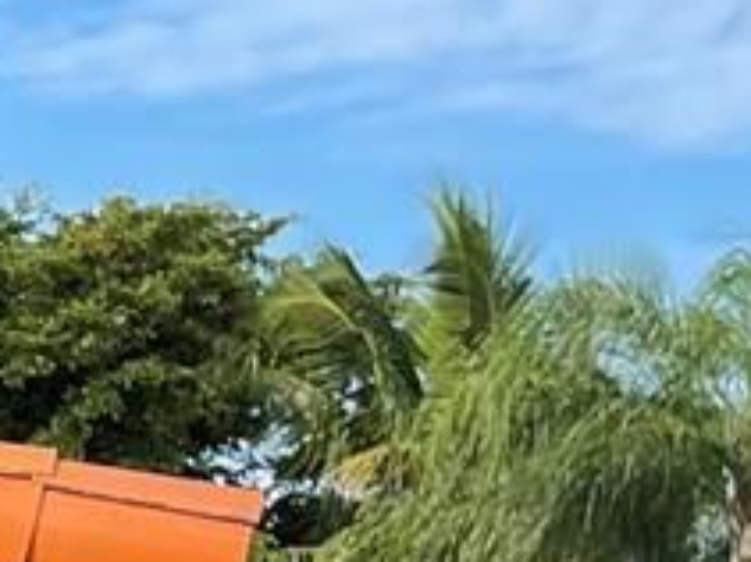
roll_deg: +0.3
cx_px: -1449
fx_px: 4272
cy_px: 1263
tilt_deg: -2.7
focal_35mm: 197
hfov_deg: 8.5
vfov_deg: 7.2
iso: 32
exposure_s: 1/842
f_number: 1.6
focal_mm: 4.2
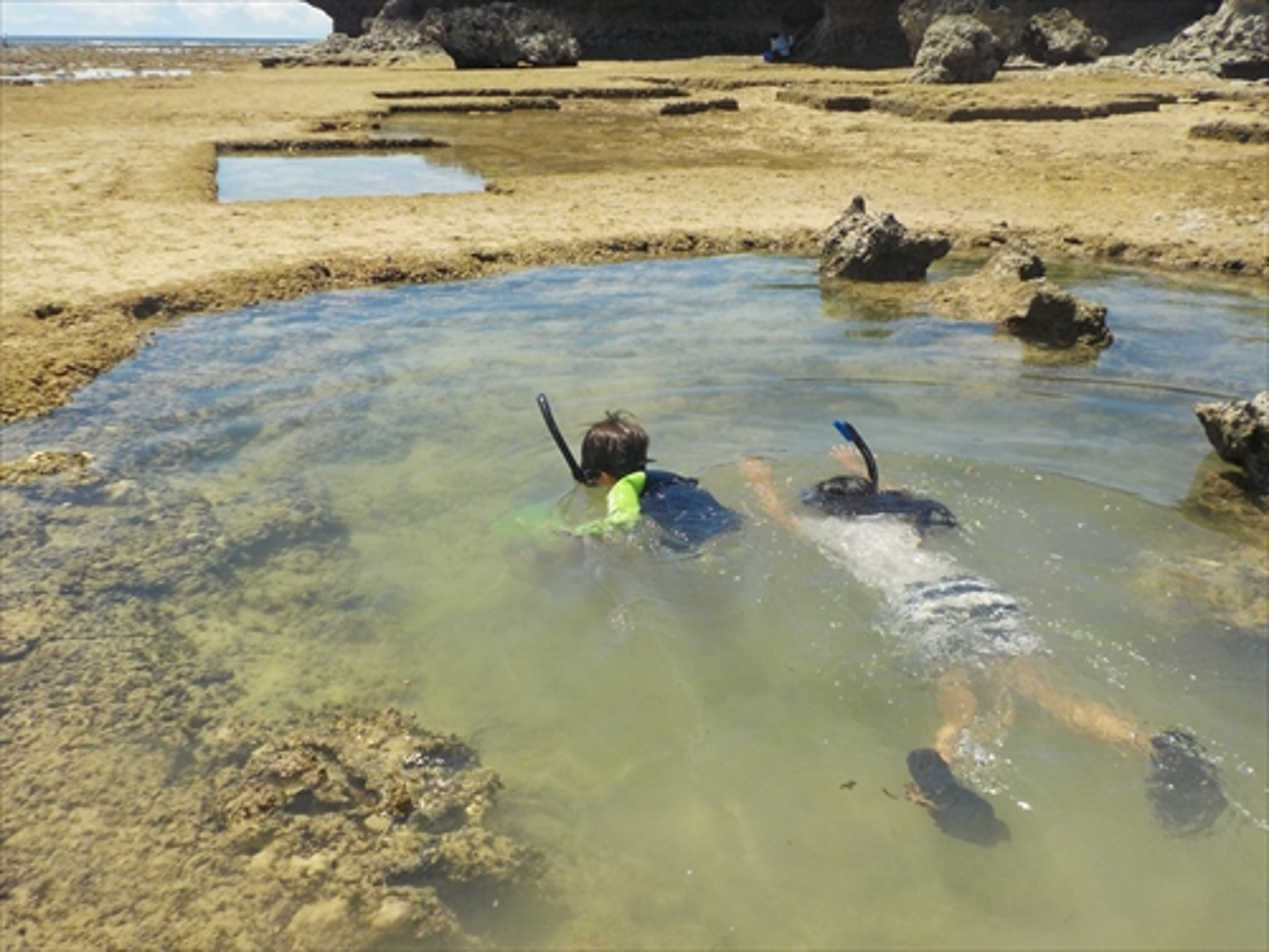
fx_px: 1100
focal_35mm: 30
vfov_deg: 46.8
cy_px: 476
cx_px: 634
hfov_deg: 60.0
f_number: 3.3
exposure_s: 1/1250
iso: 125
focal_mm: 4.1
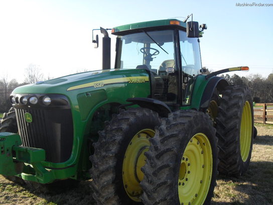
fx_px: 276
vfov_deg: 40.7
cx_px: 136
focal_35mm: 35
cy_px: 102
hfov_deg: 52.6
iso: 100
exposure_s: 1/350
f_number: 3.2
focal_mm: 6.3
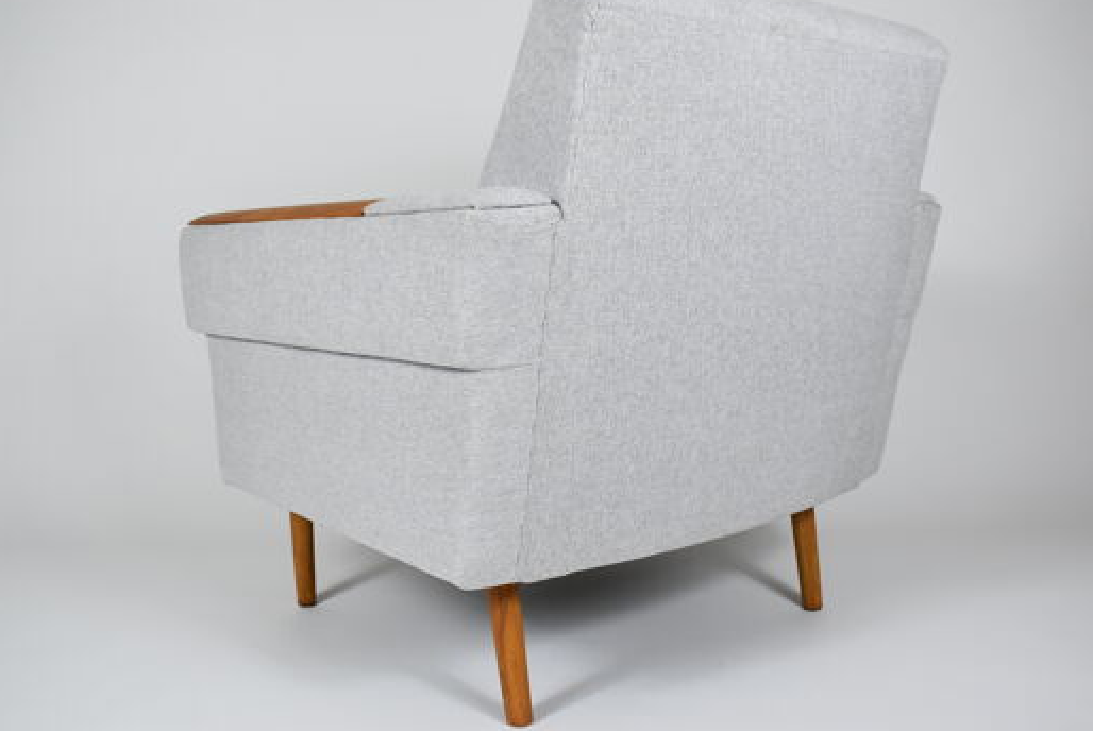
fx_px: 1064
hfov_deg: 54.4
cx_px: 557
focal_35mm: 35
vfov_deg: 37.9
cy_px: 343
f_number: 5
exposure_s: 1/125
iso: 800
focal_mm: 20
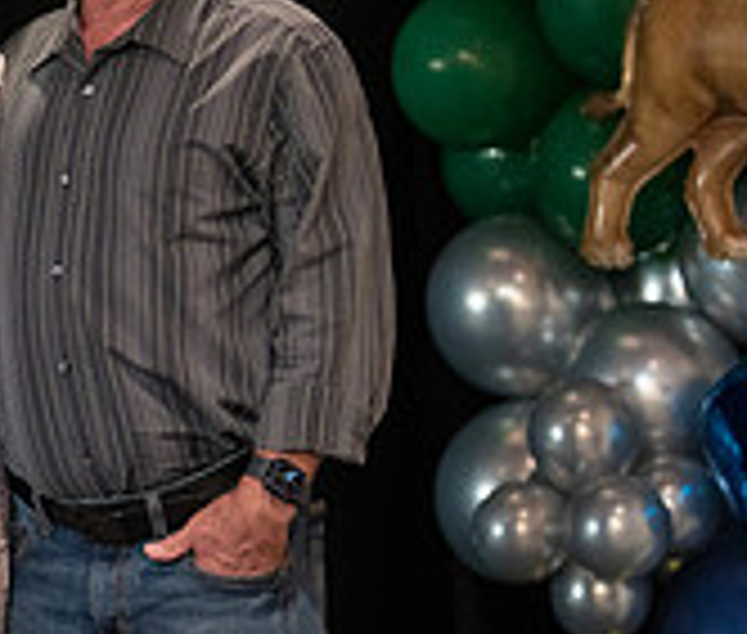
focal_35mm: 187
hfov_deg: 9.9
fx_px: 4236
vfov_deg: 8.5
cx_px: -183
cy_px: 508
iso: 1600
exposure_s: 1/320
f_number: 1.2
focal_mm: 50
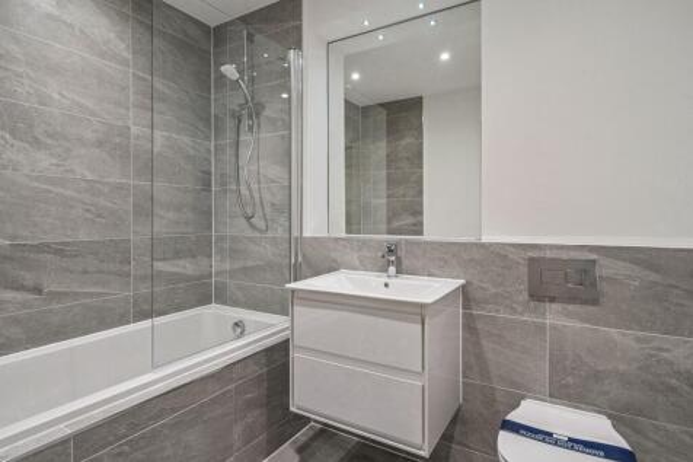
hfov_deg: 86.9
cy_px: 231
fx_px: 366
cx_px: 346
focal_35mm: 19
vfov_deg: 64.5
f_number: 8
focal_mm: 19
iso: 640
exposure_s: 1/20
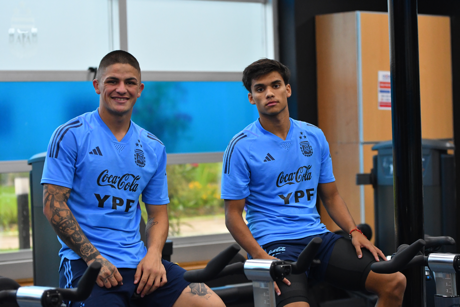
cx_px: 230
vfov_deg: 13.0
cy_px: 154
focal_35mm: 105
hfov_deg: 19.5
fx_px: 1342
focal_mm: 70
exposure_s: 1/500
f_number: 2.8
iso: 2800
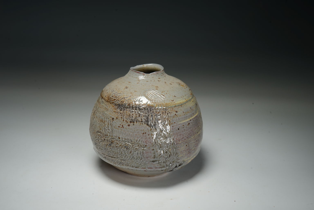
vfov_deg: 27.0
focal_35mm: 50
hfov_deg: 39.6
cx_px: 157
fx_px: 436
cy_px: 105
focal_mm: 50
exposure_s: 1/10
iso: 80
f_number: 16
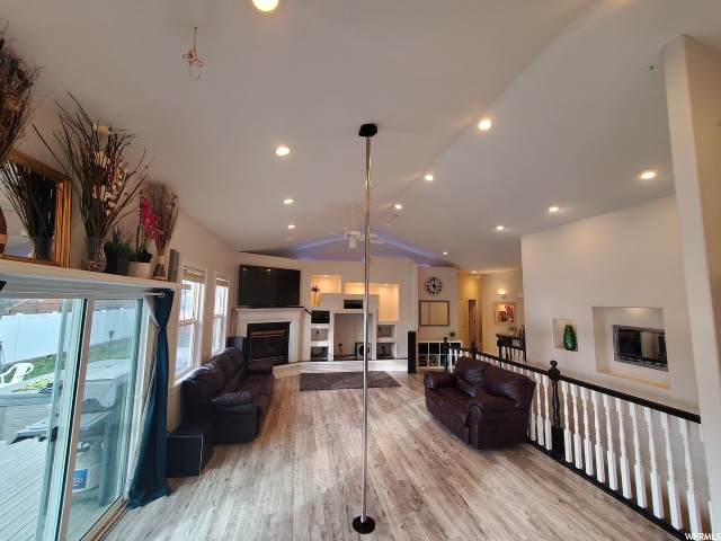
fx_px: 271
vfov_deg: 89.9
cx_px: 360
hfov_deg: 106.2
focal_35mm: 13
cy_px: 270
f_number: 2.2
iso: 125
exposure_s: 1/59
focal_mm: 1.8
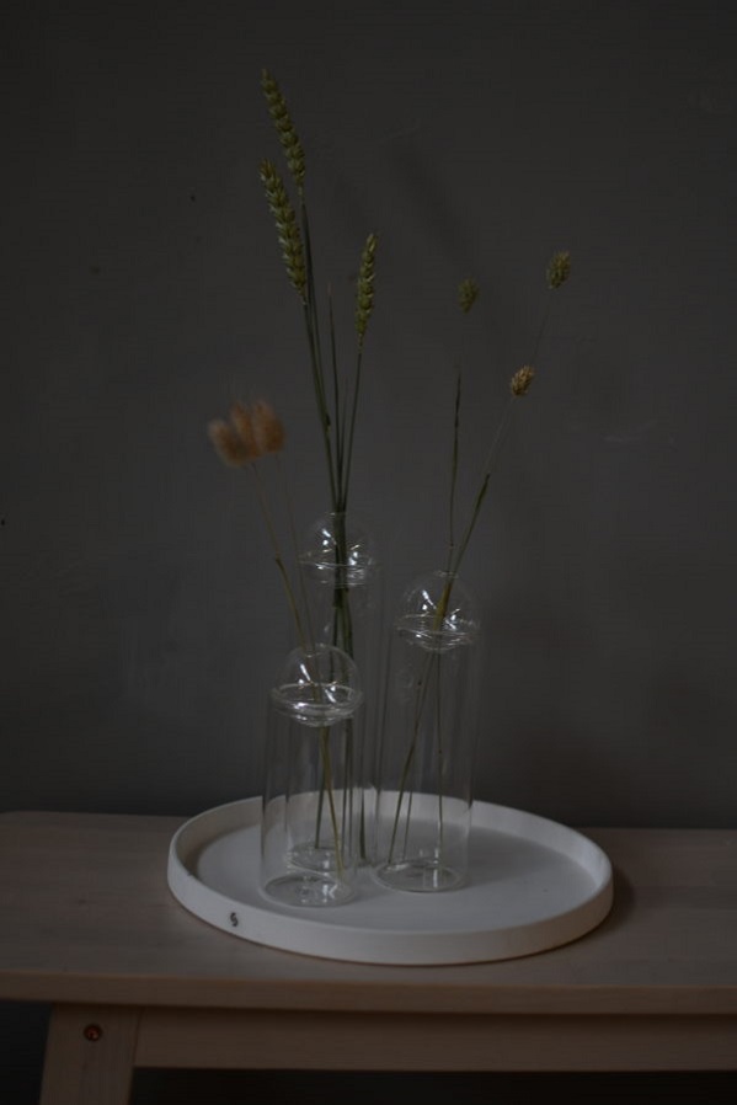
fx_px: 1596
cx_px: 368
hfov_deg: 26.0
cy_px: 552
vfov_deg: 38.2
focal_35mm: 52
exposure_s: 1/200
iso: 640
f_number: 1.8
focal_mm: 35
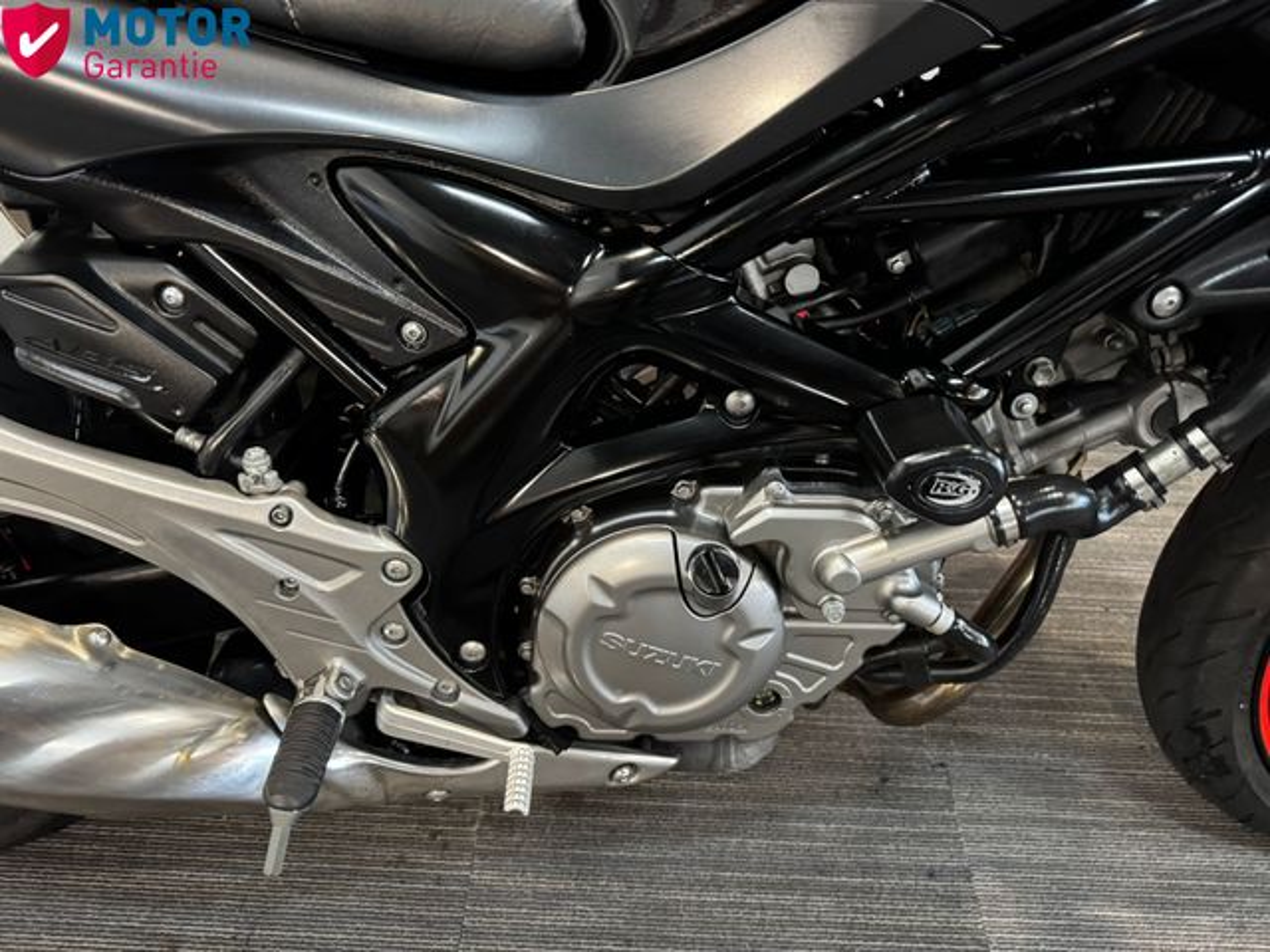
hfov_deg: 71.6
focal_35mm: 24
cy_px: 476
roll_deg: -4.2
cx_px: 635
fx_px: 881
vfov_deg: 56.8
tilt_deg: -42.1
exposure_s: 1/33
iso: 640
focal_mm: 6.76
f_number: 1.78
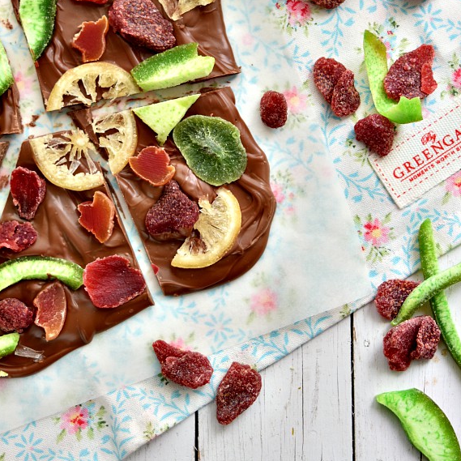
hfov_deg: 22.2
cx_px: 233
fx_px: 1175
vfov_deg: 21.9
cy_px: 81
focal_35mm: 78
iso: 100
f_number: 4.5
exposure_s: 1/125
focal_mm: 34
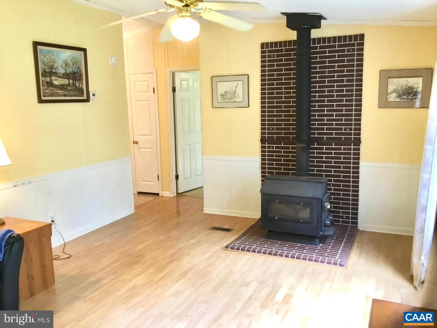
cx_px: 218
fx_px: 391
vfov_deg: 45.4
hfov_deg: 58.4
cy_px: 164
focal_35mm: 31
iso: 160
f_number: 2.4
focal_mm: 3.3
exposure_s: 1/30
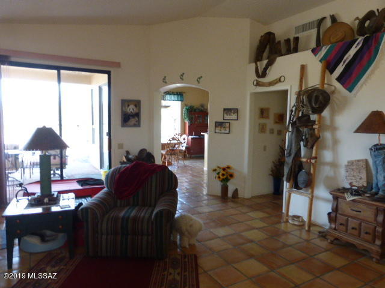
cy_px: 144
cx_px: 192
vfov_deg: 54.9
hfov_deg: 69.4
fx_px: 278
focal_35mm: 25
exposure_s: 1/60
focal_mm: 4.3
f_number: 3.3
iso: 320
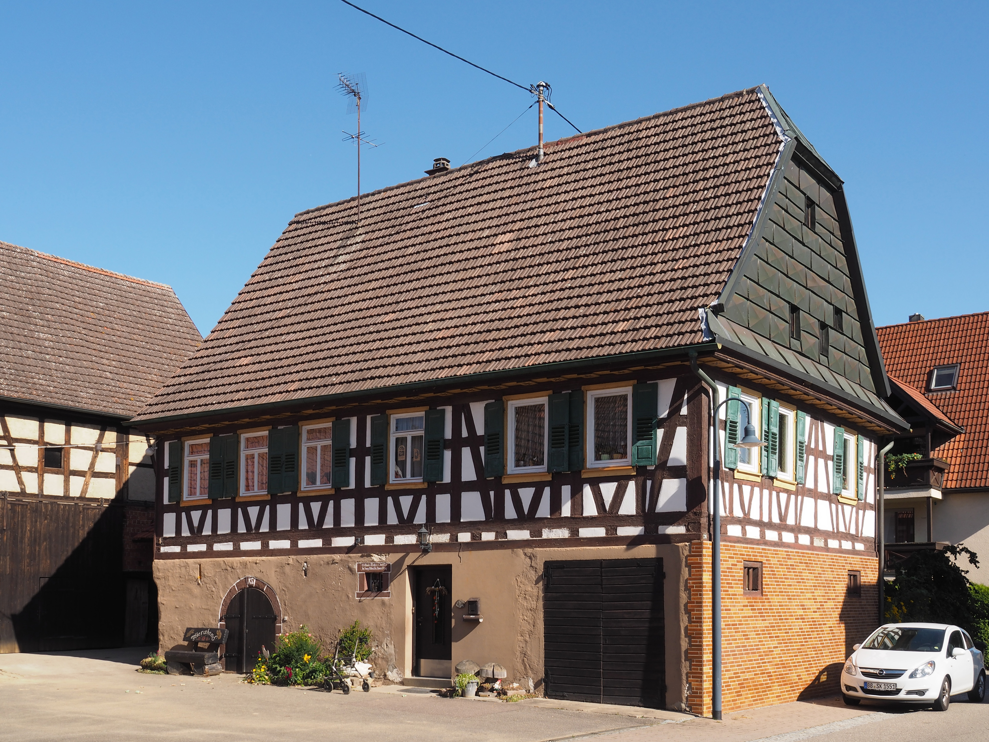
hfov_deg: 51.4
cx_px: 494
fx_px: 1029
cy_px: 371
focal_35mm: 36
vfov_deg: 39.7
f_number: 8
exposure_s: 1/320
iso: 200
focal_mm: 18
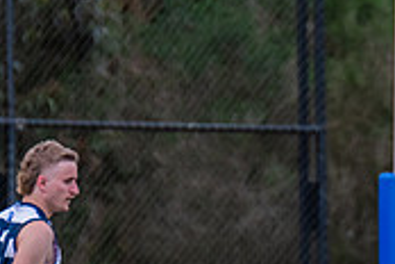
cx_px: 592
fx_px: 19891
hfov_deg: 1.1
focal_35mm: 1813
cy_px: 451
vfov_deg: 0.8
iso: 800
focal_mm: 420
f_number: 5
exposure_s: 1/2000
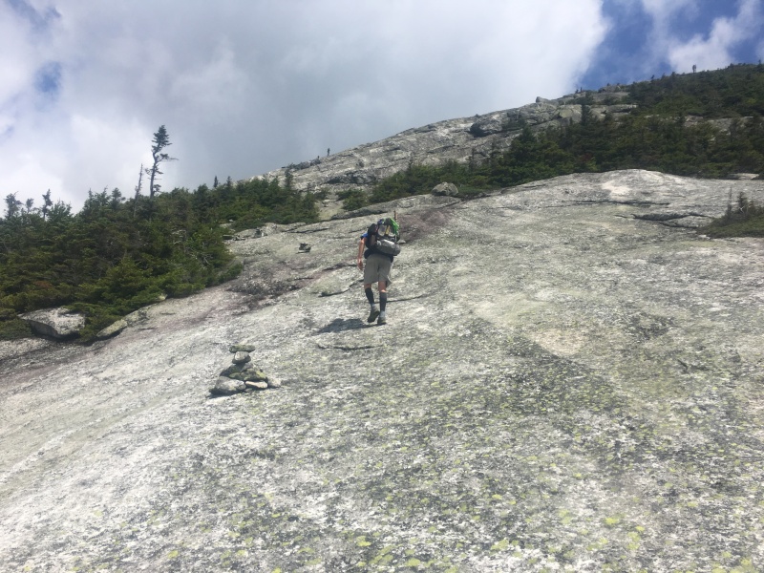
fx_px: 640
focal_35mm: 29
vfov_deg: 48.2
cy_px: 286
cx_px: 382
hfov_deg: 61.7
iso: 25
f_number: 2.2
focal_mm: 4.15
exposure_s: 1/2747
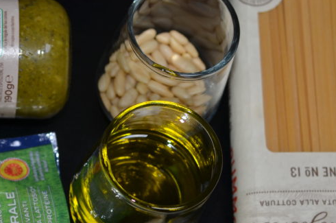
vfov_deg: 11.4
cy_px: 219
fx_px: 1109
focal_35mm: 119
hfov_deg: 17.1
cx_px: 59
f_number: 4
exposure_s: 1/60
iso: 160
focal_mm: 38
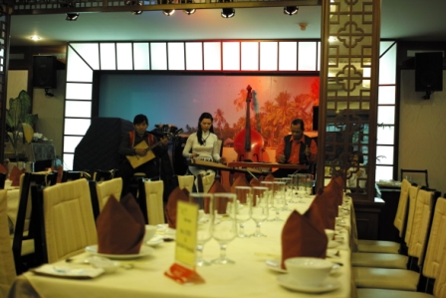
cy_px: 149
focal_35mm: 45
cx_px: 223
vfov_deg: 29.9
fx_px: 558
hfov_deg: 43.6
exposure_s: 1/13
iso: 200
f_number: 2.8
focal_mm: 30
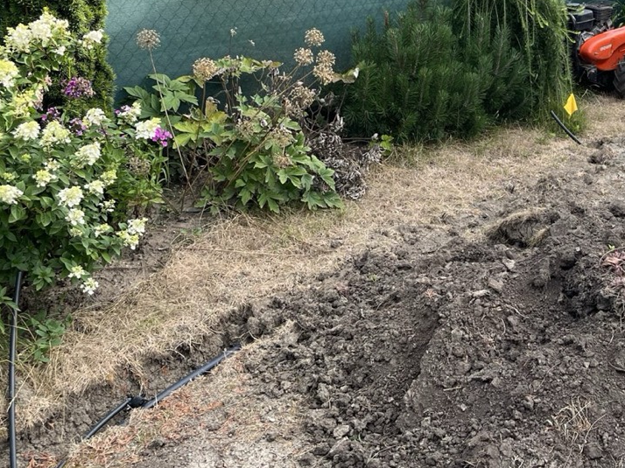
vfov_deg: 28.2
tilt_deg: -17.1
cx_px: 429
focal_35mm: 51
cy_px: 135
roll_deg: +1.6
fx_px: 921
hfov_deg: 37.0
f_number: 1.6
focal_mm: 5.1
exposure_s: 1/524
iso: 50
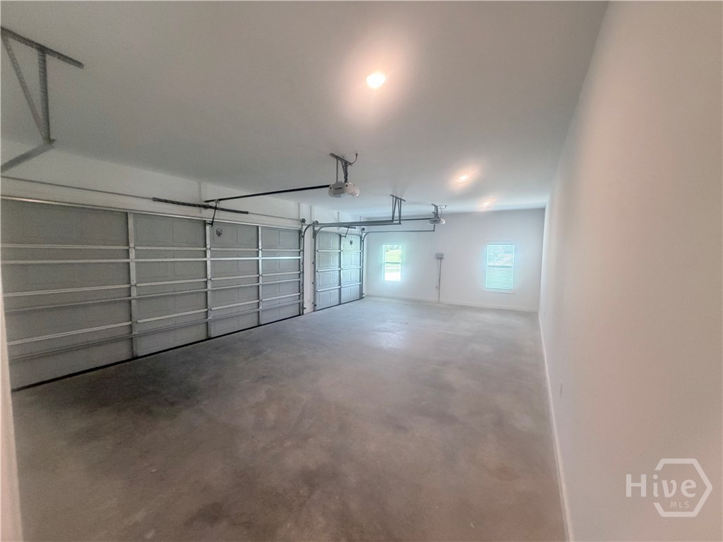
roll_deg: -0.5
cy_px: 271
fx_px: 292
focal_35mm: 14
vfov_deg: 85.7
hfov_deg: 102.1
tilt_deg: -3.9
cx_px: 362
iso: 400
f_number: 2.2
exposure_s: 1/60
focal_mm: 2.22
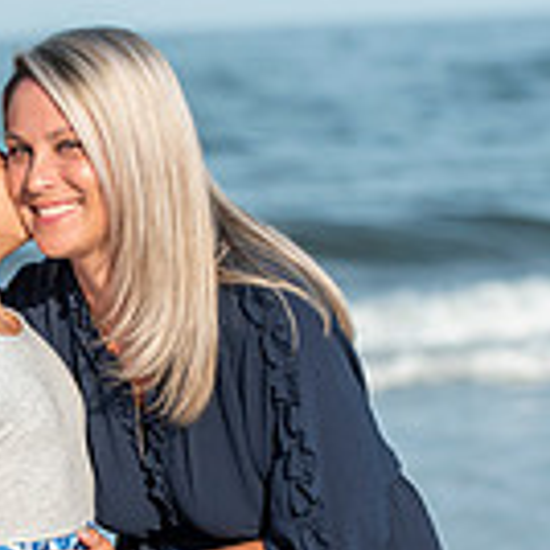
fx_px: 4889
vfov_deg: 6.4
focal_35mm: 272
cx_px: 86
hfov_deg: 6.4
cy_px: 493
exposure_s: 1/3200
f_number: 3.5
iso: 250
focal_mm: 95
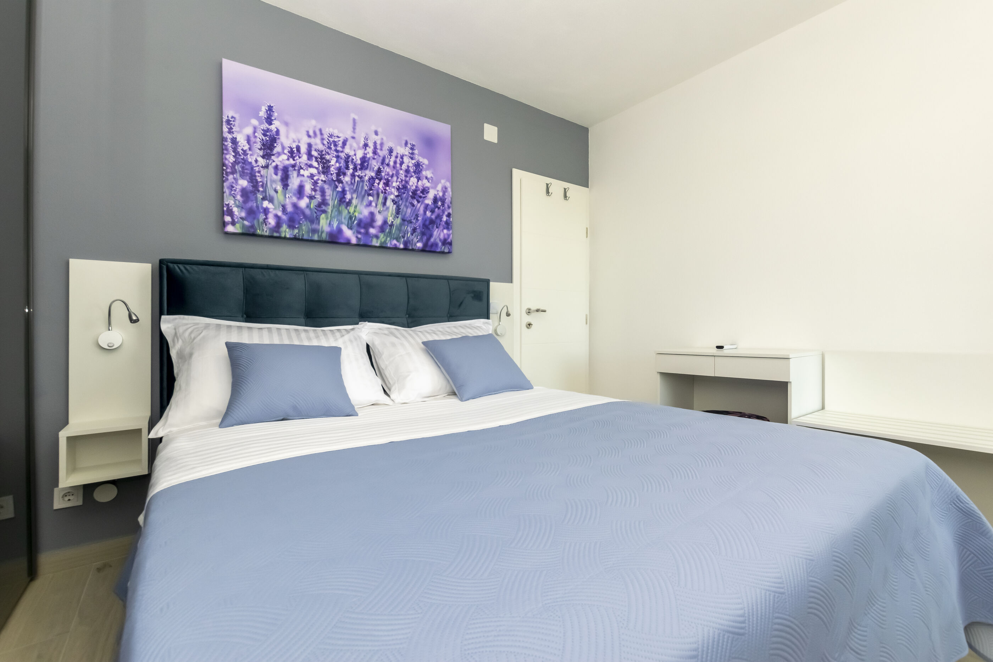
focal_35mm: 15
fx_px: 414
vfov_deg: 77.3
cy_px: 331
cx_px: 496
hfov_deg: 100.4
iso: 800
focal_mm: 10
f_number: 7.1
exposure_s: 1/200
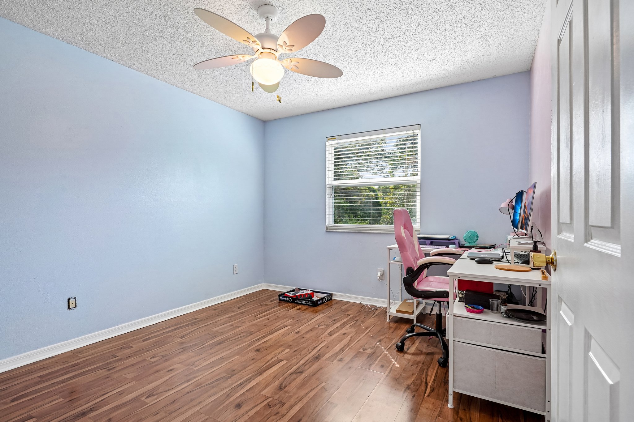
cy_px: 211
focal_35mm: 17
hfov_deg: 93.3
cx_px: 317
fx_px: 299
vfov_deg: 70.4
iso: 400
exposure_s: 1/20
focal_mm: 17
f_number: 9
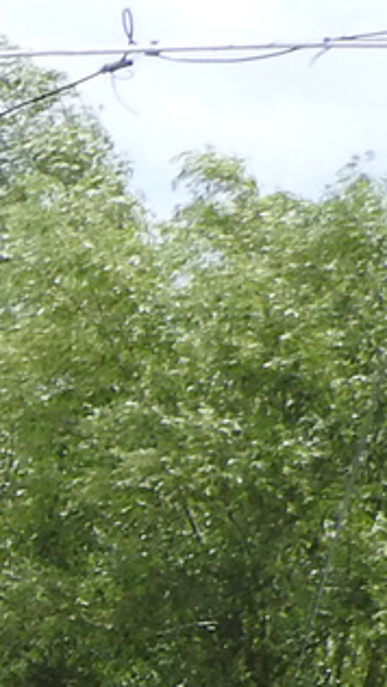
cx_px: -1828
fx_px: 6433
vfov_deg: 6.0
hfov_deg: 3.1
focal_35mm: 353
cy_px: 1231
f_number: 4
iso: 100
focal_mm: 9
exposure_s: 1/500
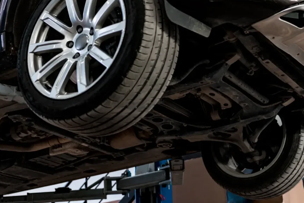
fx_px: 549
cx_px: 159
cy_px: 94
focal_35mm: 65
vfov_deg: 20.9
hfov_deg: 31.0
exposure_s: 1/100
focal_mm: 55
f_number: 3.2
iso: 500
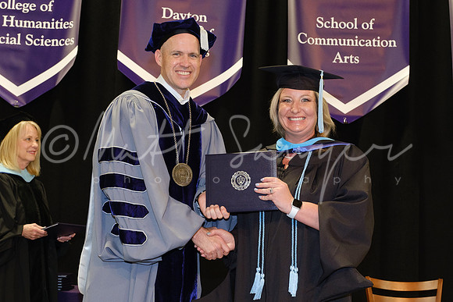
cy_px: 184
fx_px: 687
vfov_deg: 24.8
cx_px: 252
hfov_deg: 36.5
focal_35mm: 55
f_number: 4
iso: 1250
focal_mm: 24.9
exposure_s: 1/125
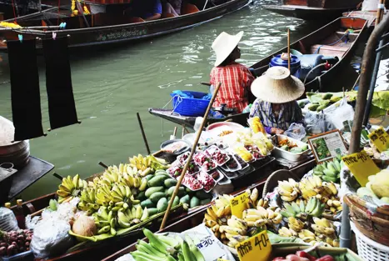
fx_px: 568
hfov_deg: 37.8
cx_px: 194
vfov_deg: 25.8
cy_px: 130
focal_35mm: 52
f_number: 6.7
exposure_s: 1/180
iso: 320
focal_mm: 35
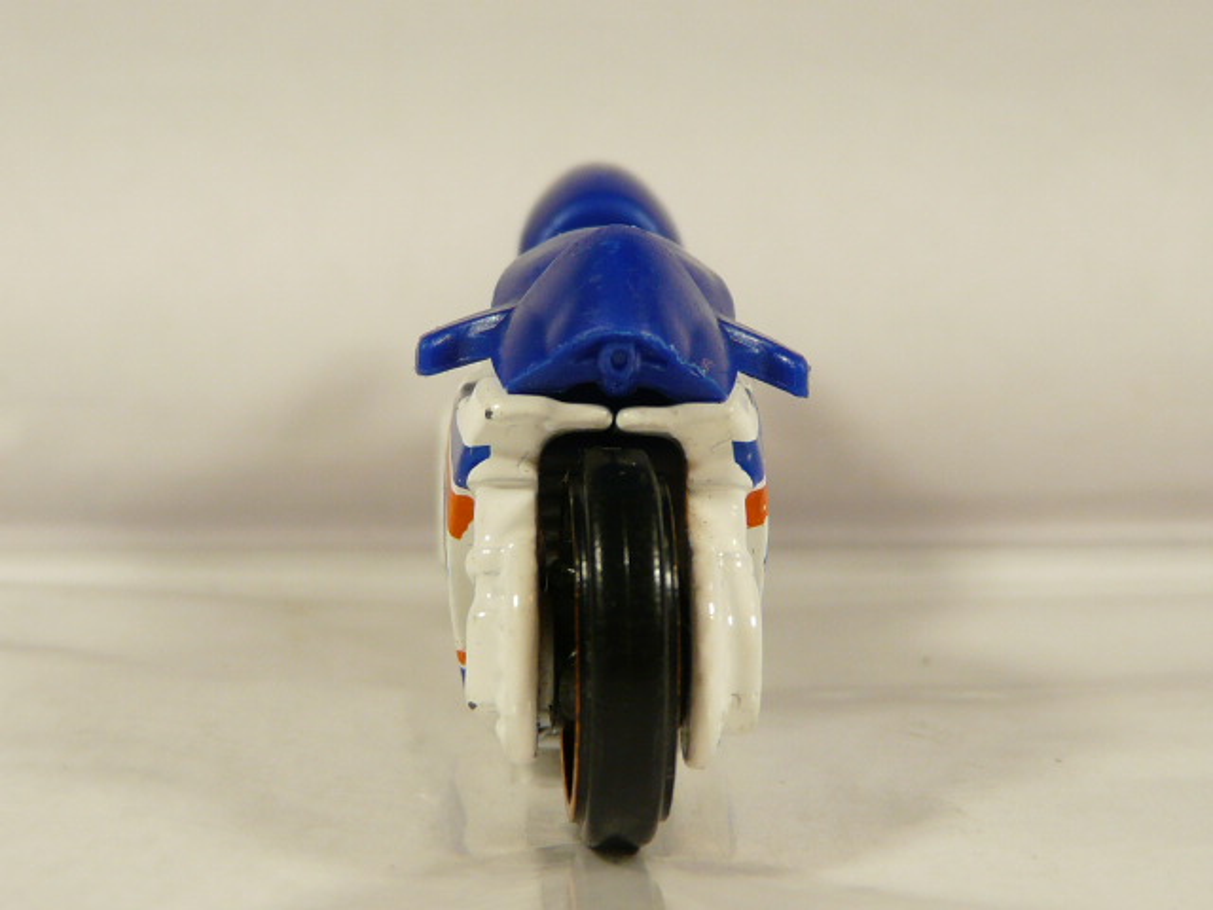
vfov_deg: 18.2
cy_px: 455
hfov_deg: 24.1
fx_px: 2838
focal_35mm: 81
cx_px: 606
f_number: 3.2
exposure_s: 1/80
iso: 100
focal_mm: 8.4
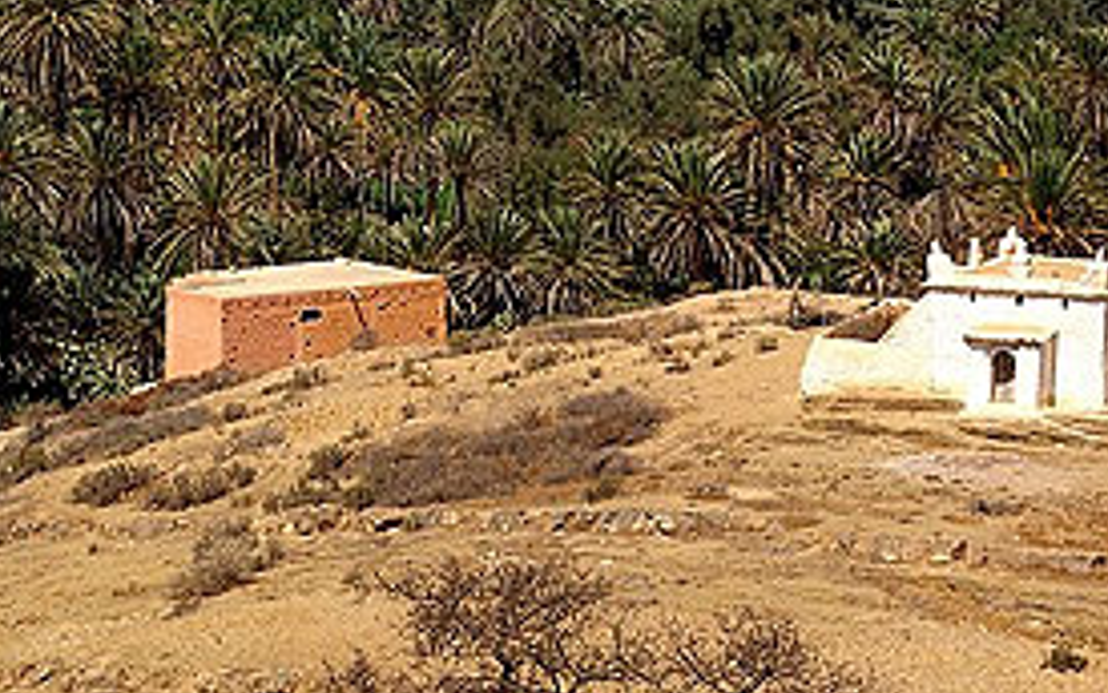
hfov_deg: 9.8
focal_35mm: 213
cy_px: 334
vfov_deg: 6.2
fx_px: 6428
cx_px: 669
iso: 200
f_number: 9
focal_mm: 85
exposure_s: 1/800
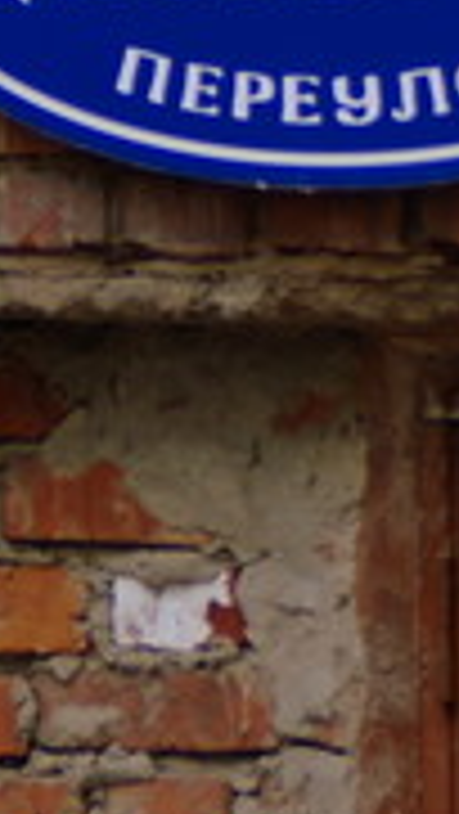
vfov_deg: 3.1
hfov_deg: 1.7
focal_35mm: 702
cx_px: -788
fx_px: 15168
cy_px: 866
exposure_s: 1/40
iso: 100
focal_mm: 90
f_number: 2.8
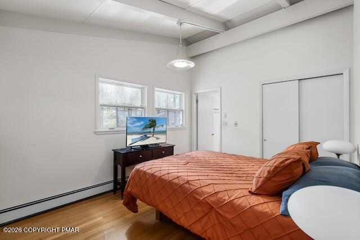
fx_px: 160
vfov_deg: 73.8
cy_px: 120
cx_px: 180
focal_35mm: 16
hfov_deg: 96.7
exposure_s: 1/5
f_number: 8
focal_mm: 16
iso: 400
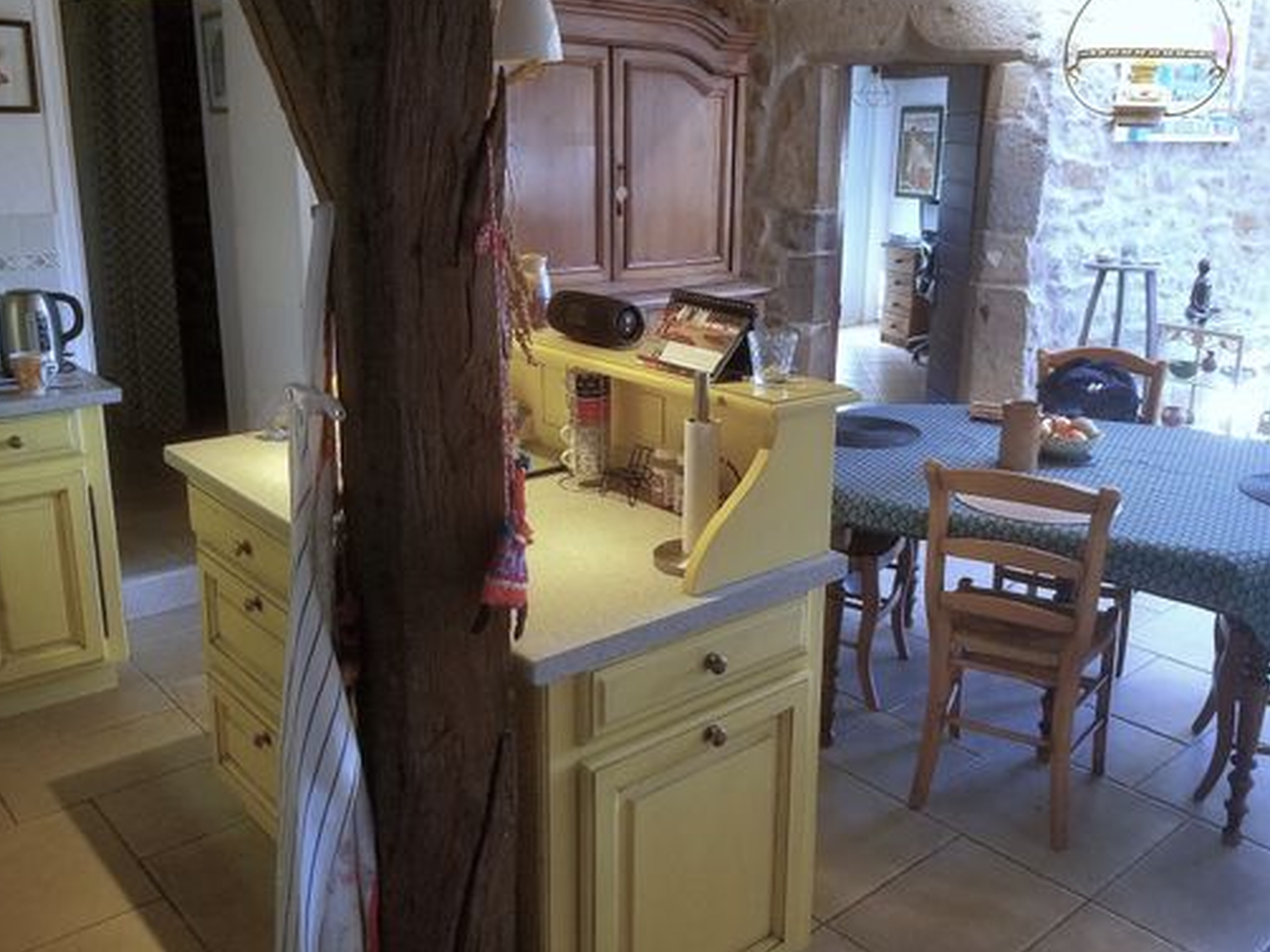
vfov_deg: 45.4
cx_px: 717
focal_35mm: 31
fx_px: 1137
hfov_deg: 58.2
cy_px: 432
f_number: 1.7
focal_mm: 4.25
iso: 125
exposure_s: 1/50
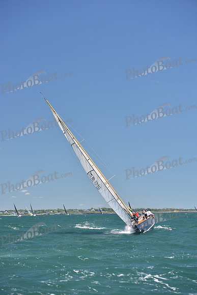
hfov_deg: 14.4
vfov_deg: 21.5
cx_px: 98
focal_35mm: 95
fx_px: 779
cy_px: 148
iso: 320
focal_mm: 95
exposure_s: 1/800
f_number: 4.5
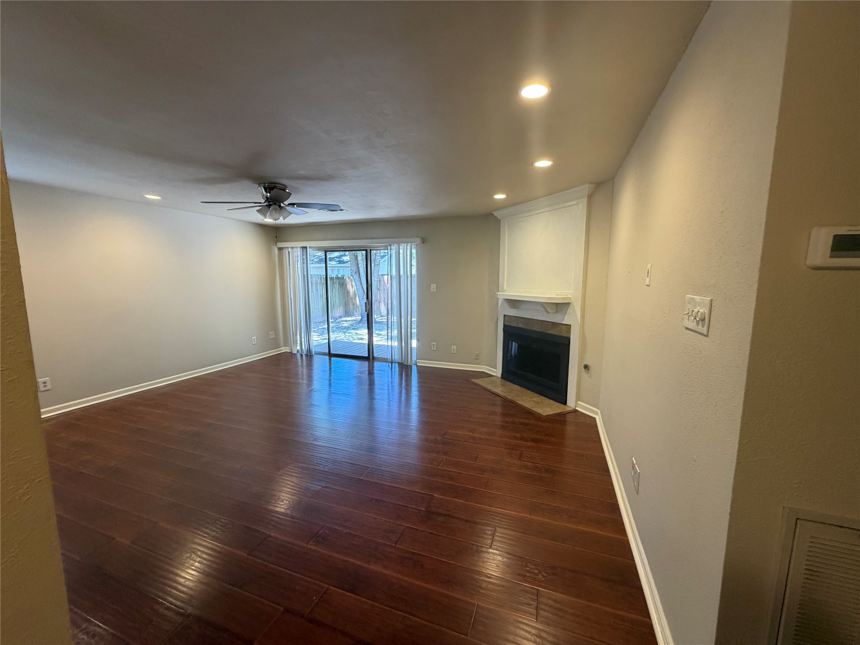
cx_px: 430
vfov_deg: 85.7
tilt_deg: -6.7
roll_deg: +0.4
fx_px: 348
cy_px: 322
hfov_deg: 102.1
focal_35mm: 14
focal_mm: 2.22
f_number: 2.2
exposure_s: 1/60
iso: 250
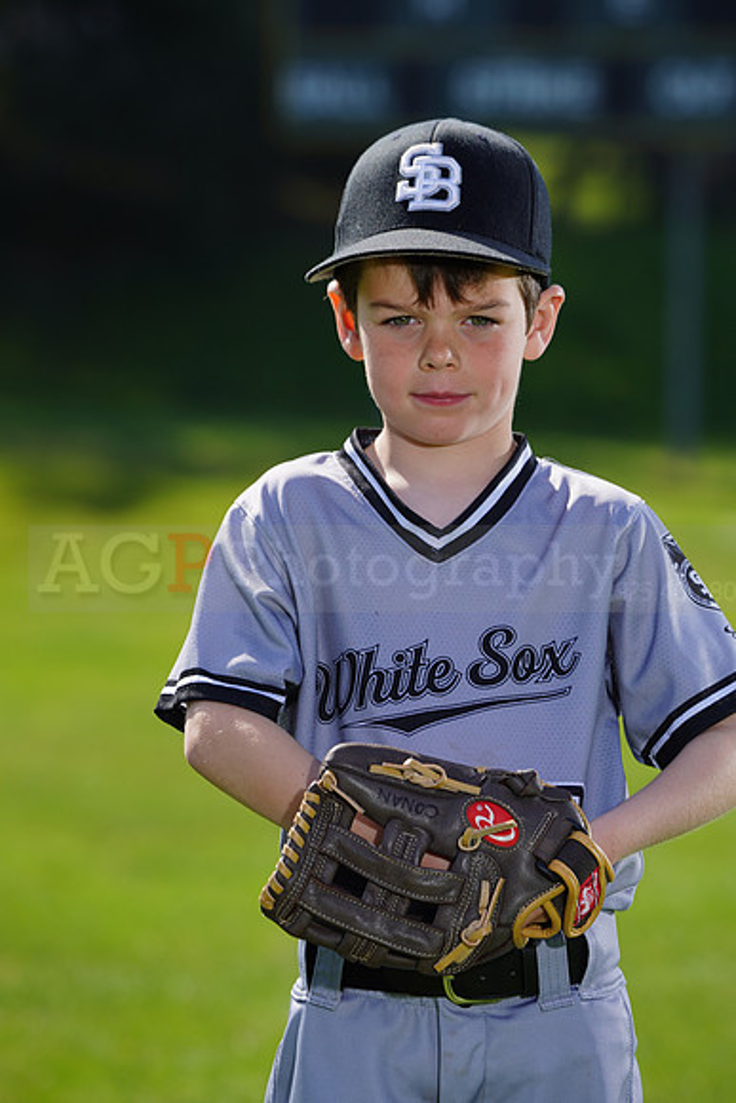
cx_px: 368
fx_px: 8029
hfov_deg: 5.2
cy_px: 552
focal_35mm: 262
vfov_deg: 7.9
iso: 100
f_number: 8
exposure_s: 1/250
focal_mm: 262
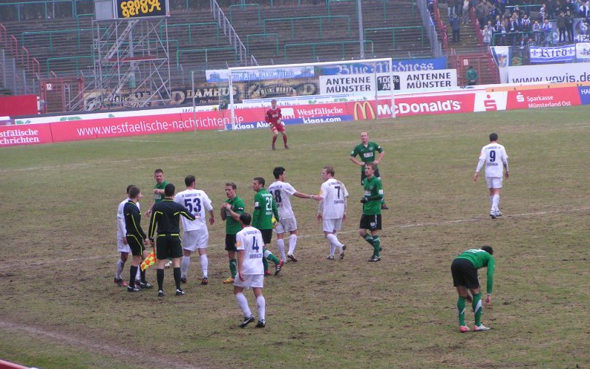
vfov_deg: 8.2
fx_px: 2573
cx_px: 294
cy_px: 194
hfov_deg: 13.1
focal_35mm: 160
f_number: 3.5
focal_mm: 22.9
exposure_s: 1/160
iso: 125
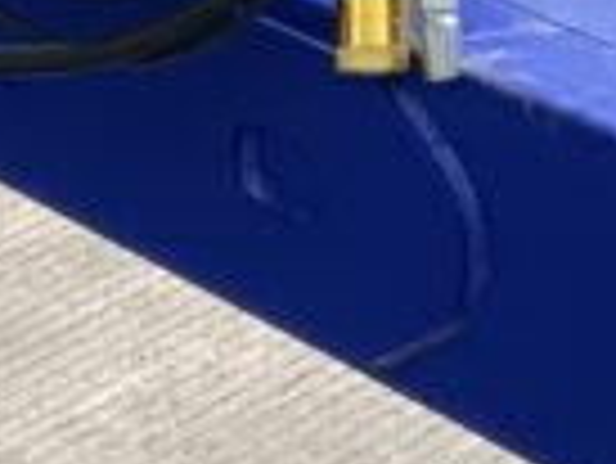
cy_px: -487
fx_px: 3847
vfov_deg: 6.7
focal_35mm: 216
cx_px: 499
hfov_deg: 9.1
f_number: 1.8
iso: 16
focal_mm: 3
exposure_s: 1/1490
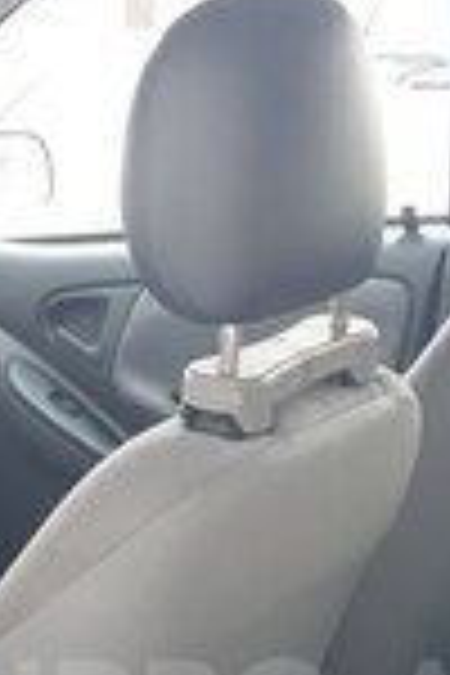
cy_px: 711
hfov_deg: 14.7
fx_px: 1744
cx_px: 216
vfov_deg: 21.0
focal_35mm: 93
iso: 160
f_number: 1.9
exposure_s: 1/17
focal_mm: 3.6
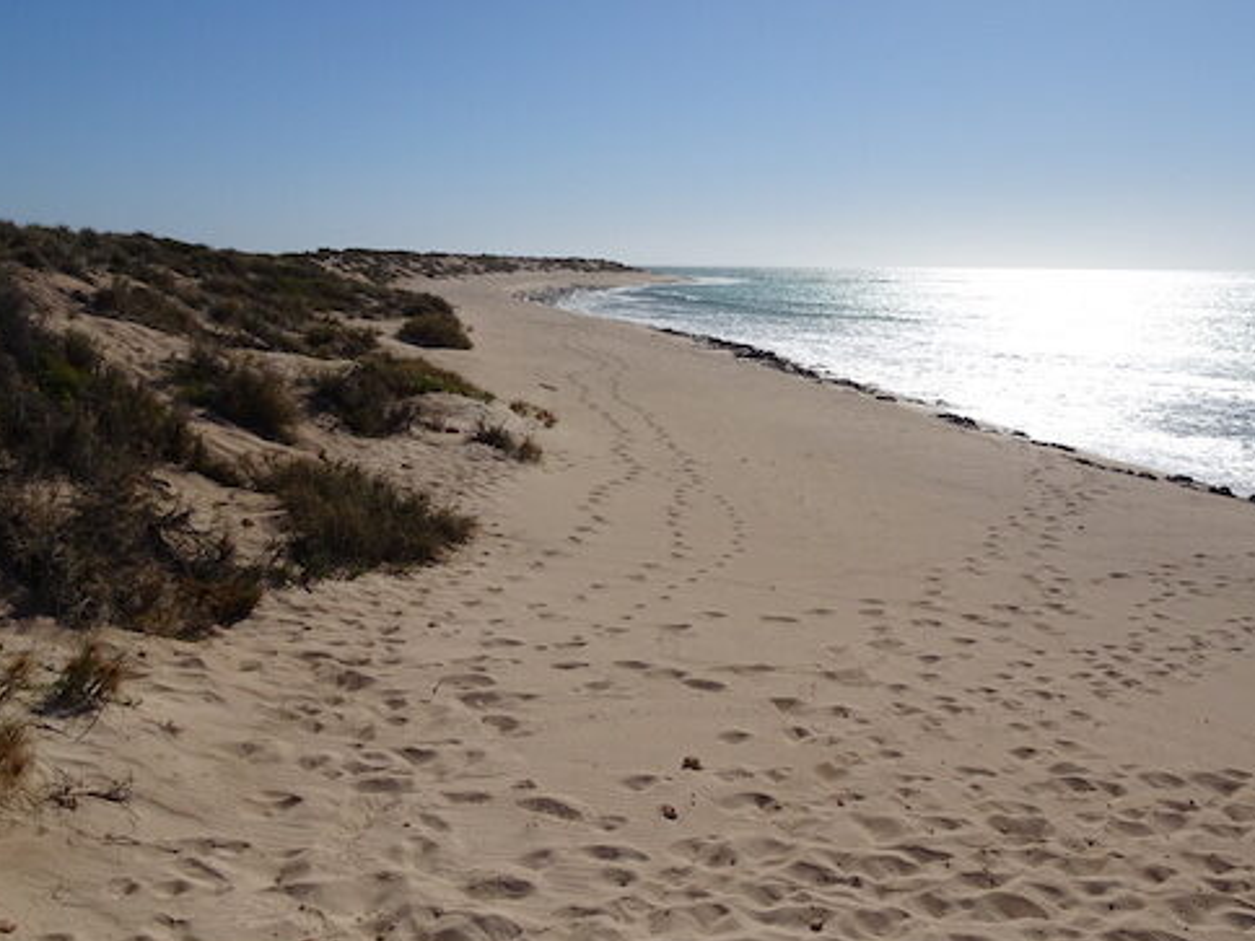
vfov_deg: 45.4
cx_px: 714
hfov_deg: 58.1
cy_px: 419
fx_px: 1124
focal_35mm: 31
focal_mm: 4.1
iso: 80
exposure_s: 1/2000
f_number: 4
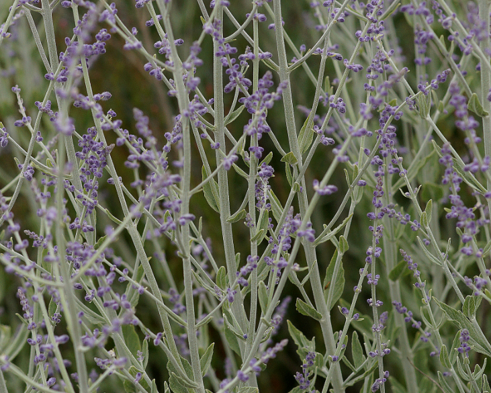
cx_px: 214
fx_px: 3357
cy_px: 142
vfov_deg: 6.7
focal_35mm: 231
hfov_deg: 8.4
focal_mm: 100
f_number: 6.3
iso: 400
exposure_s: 1/160
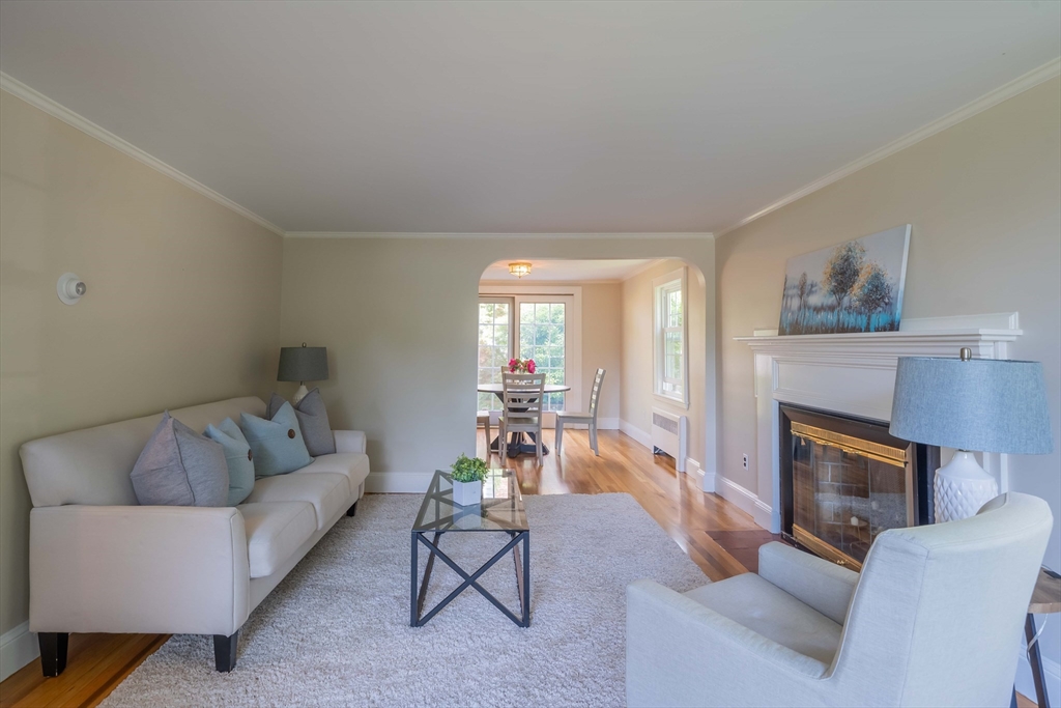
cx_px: 530
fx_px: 501
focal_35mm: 17
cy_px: 354
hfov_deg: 93.3
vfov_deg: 70.5
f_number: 8
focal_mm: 17
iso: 800
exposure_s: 1/100
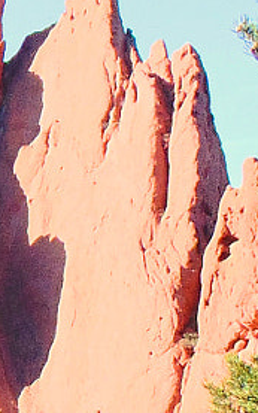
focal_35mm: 257
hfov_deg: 4.9
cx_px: -449
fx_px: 2893
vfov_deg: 8.1
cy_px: 365
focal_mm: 7.6
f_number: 3.3
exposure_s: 1/500
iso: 80
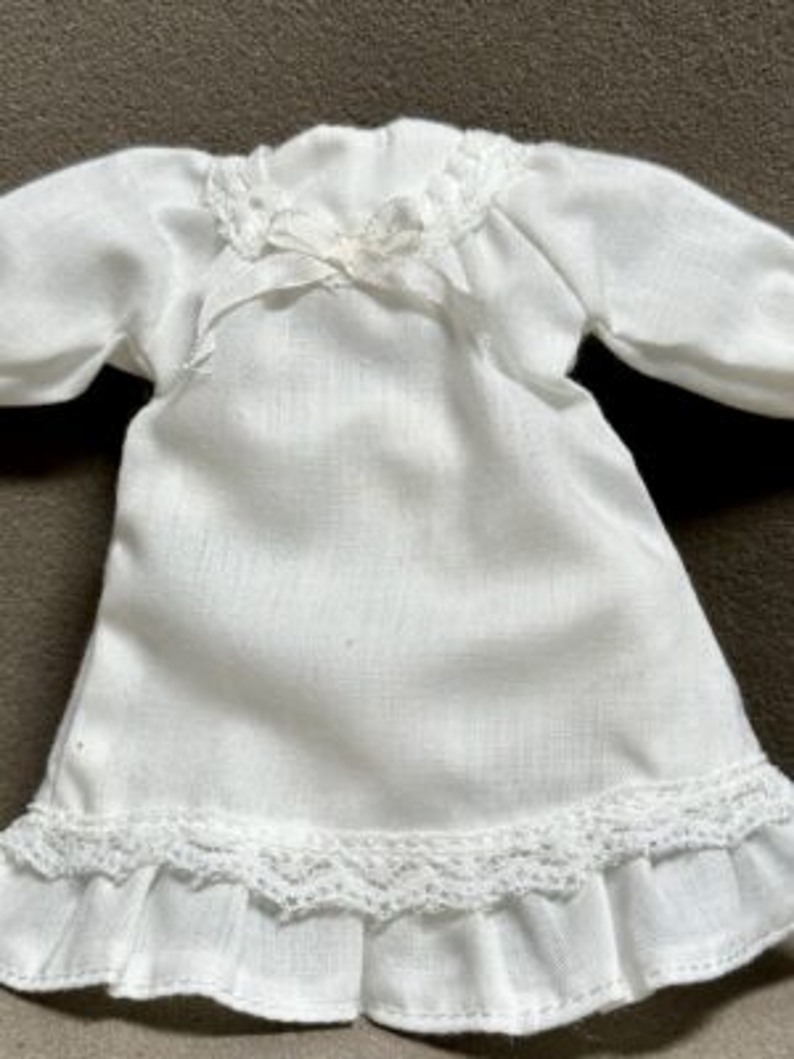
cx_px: 397
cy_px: 530
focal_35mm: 48
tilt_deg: -18.2
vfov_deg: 39.7
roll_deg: -0.1
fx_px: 1468
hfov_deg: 30.3
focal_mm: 6.86
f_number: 1.78
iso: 64
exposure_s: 1/386
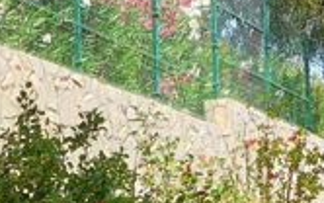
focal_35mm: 117
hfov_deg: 17.0
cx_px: -73
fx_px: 1034
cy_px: 359
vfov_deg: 10.6
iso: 50
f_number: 2.4
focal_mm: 4.3
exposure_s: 1/404
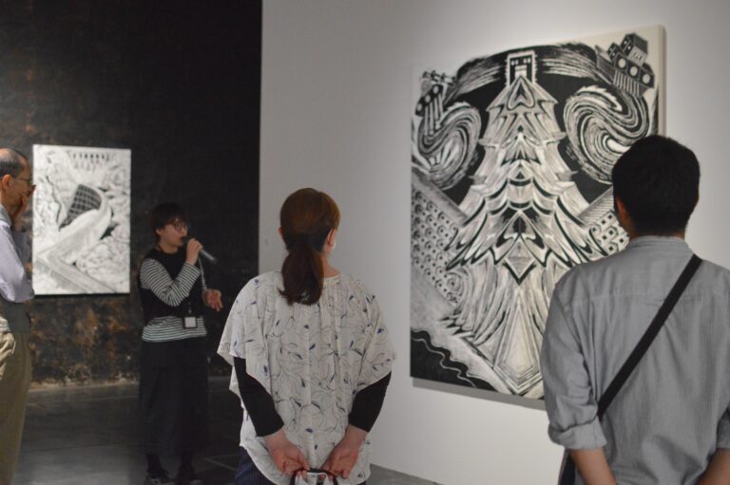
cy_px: 242
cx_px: 365
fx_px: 1064
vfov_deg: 25.7
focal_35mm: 52
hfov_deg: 37.9
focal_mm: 35
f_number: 1.8
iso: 3200
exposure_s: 1/60
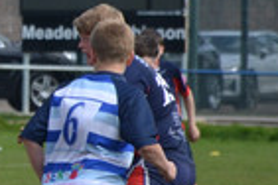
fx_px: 7374
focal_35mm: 955
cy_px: 111
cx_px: -276
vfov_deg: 1.4
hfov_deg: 2.2
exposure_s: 1/1250
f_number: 5.6
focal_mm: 140
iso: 400
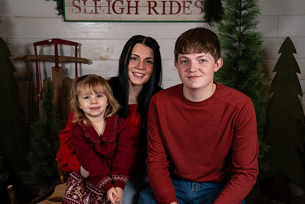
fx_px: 407
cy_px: 106
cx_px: 150
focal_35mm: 48
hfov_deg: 41.1
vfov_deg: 28.1
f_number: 5.6
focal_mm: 43
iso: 400
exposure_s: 1/250
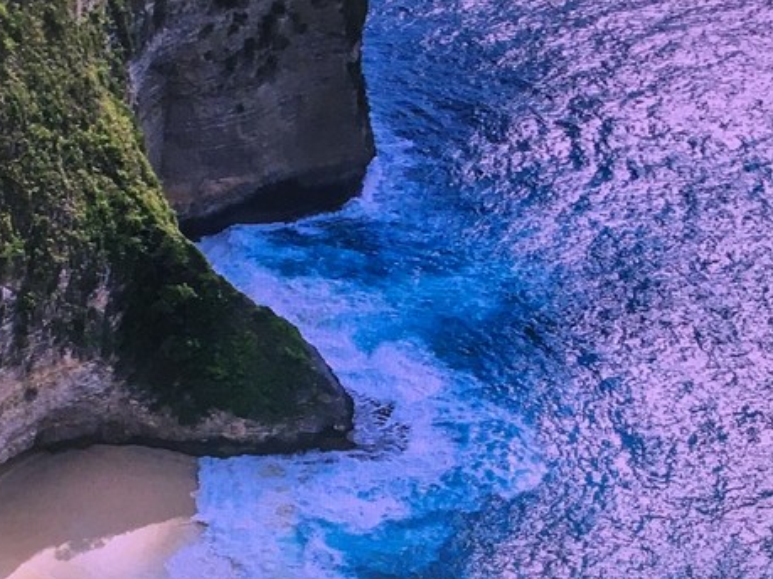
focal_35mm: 91
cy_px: 529
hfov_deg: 21.4
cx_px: 244
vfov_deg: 16.0
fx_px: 2032
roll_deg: +1.4
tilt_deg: -16.1
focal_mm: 4.15
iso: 40
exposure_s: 1/33
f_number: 2.2
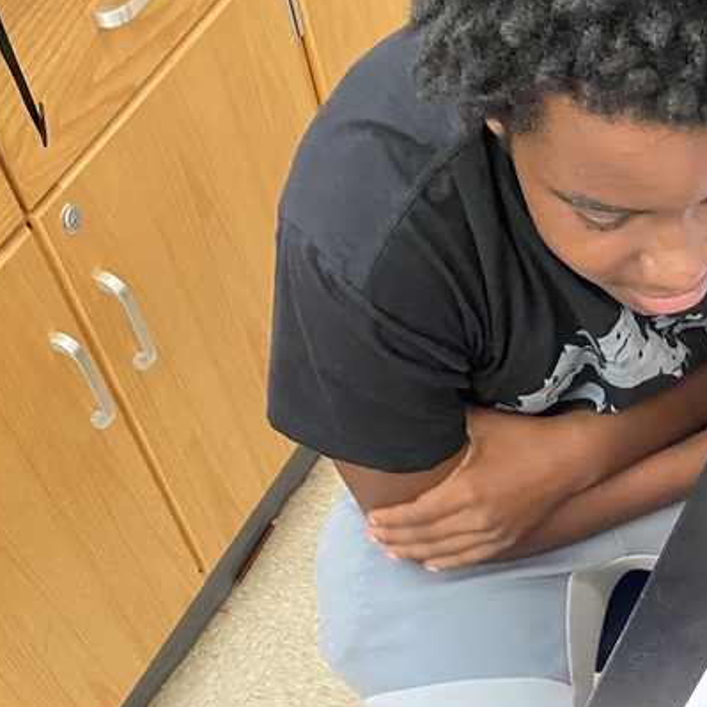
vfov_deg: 26.4
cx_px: 572
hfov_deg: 28.4
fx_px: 1363
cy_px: 813
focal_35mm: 59
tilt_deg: -60.8
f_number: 1.8
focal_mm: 4.25
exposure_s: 1/45
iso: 400
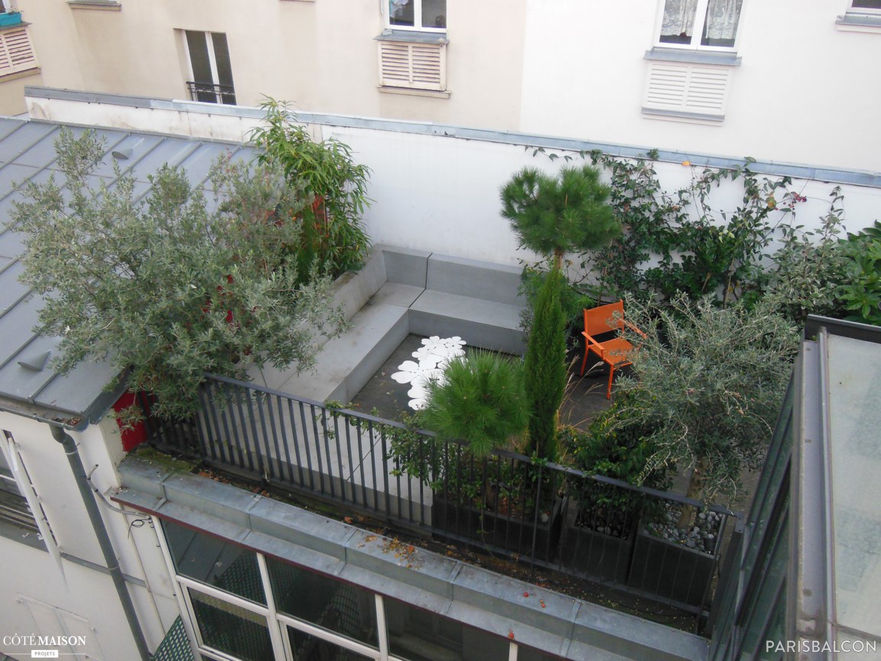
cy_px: 330
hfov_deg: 61.7
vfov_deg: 48.2
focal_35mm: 29
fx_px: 738
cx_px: 440
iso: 400
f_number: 3.7
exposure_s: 1/200
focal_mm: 5.2
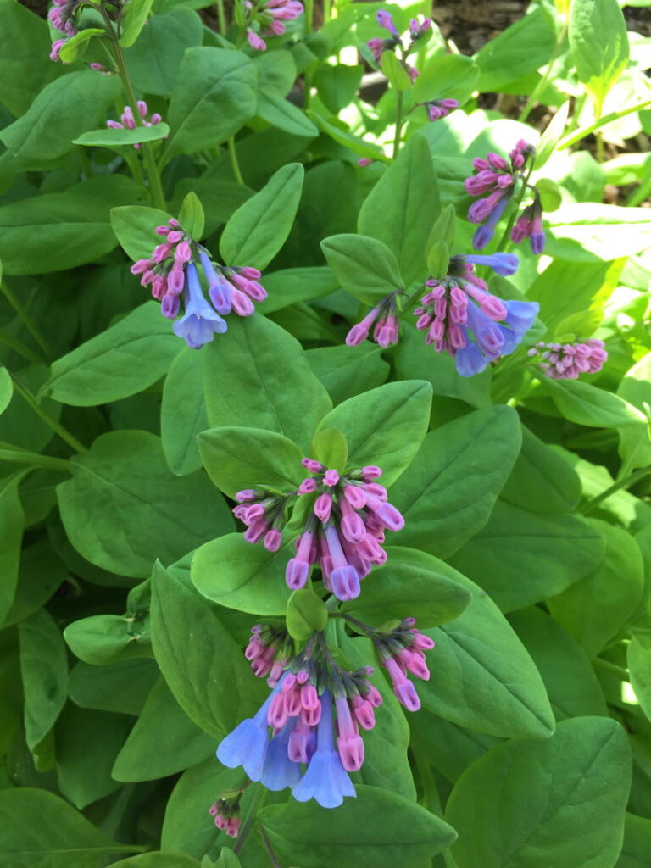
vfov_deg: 61.7
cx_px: 326
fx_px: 727
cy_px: 434
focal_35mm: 29
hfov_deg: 48.2
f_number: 2.2
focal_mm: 4.15
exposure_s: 1/120
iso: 32
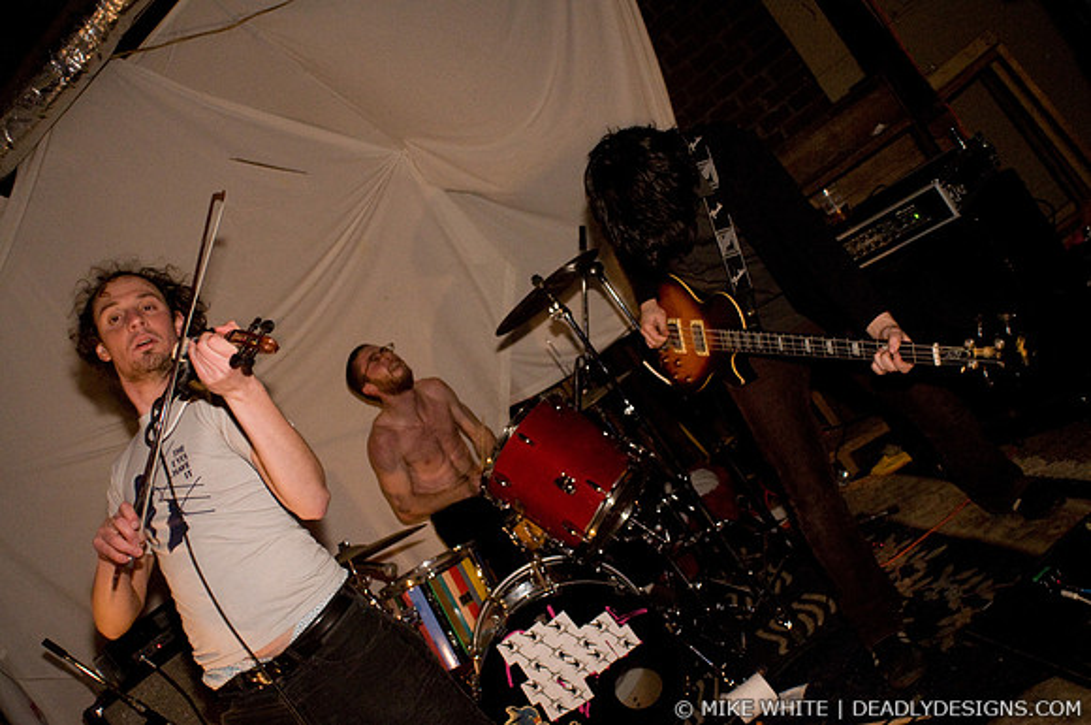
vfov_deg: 43.5
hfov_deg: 62.0
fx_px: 908
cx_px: 546
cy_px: 362
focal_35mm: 30
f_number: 2.8
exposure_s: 1/50
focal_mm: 20
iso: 1250
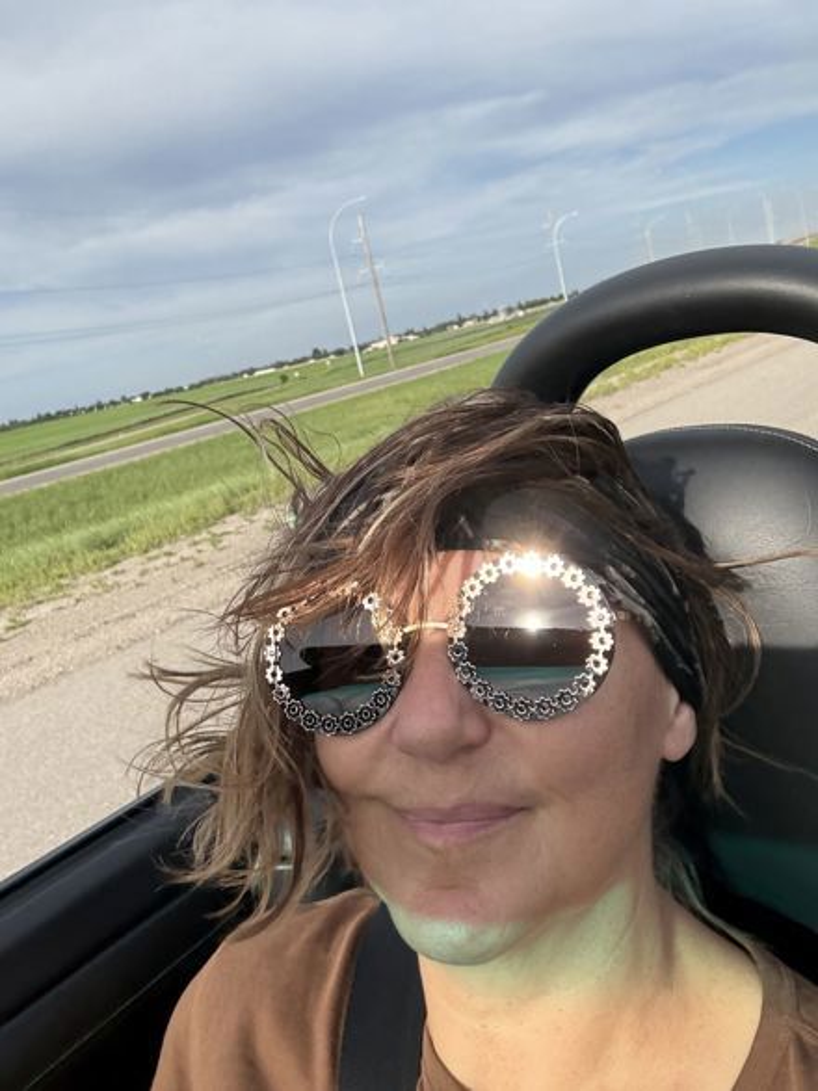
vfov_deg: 60.0
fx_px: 946
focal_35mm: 30
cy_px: 546
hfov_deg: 46.8
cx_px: 409
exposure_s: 1/782
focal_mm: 2.69
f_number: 1.9
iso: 25
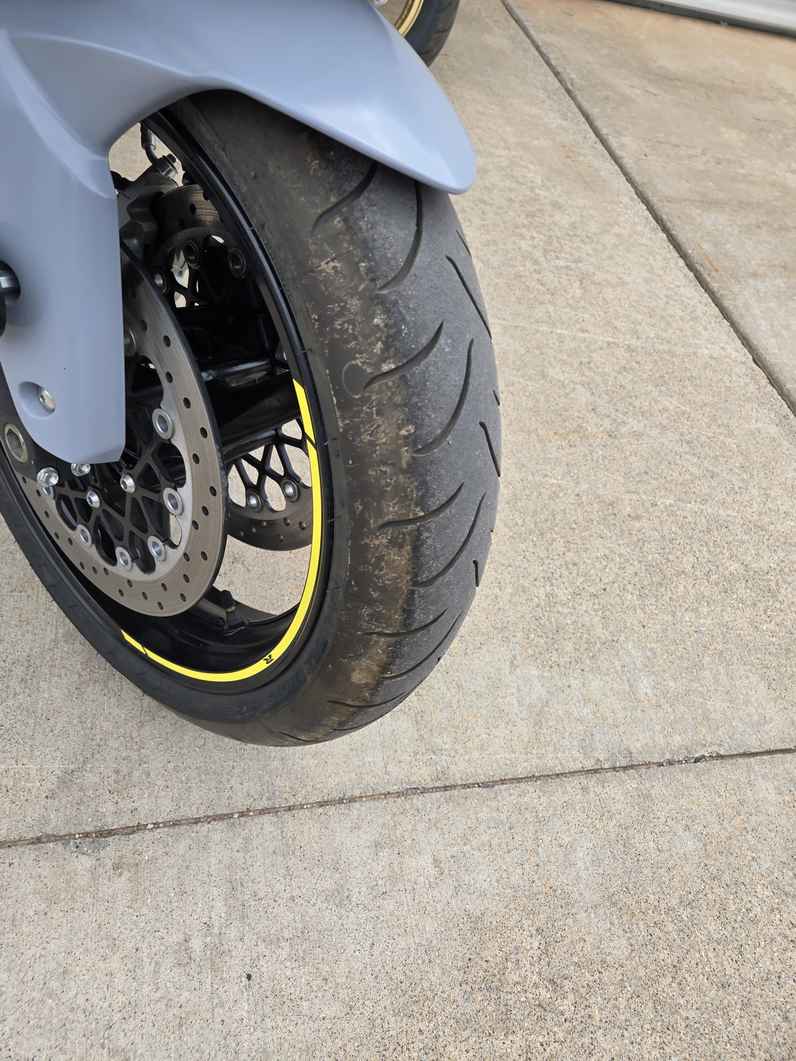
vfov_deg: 73.9
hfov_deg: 58.9
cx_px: 398
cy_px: 530
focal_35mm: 23
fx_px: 705
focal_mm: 5.4
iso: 25
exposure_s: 1/732
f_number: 1.8
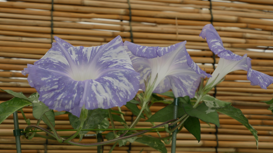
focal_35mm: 81
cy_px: 70
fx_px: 586
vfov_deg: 14.9
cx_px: 136
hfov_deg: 26.2
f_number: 5.2
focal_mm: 37
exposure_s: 1/200
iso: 200
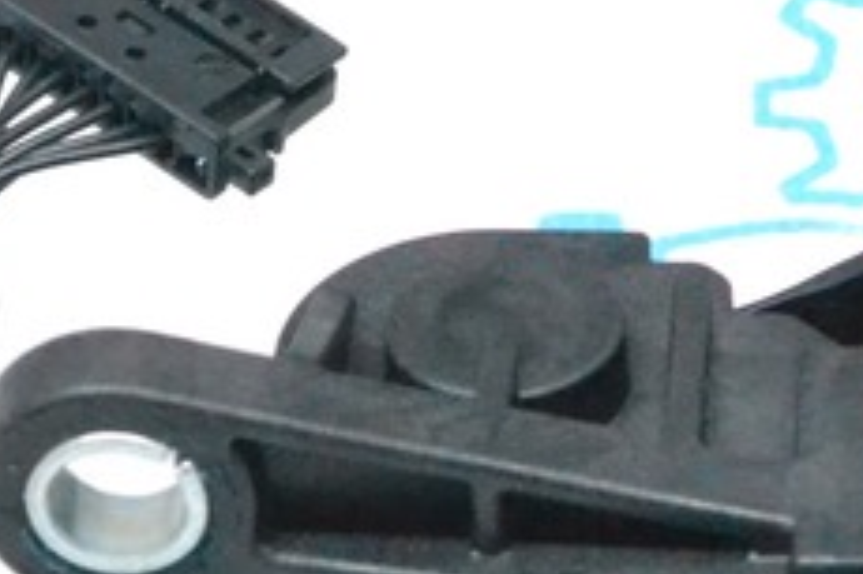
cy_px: 426
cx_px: 1159
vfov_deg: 4.1
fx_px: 8001
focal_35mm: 334
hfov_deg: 6.1
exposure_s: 1/125
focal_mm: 50
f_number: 10
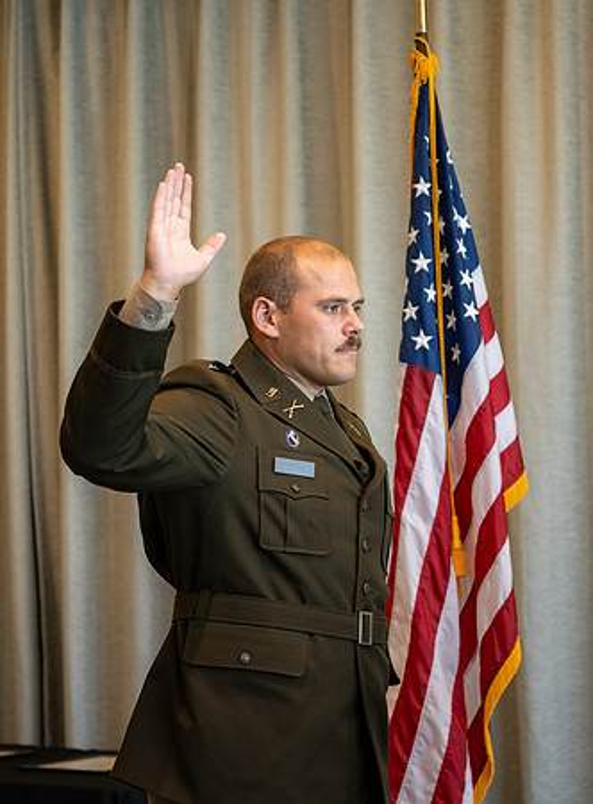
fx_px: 2144
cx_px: 318
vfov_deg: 21.2
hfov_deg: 15.7
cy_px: 402
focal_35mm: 93
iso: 200
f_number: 2.8
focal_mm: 64
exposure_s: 1/125
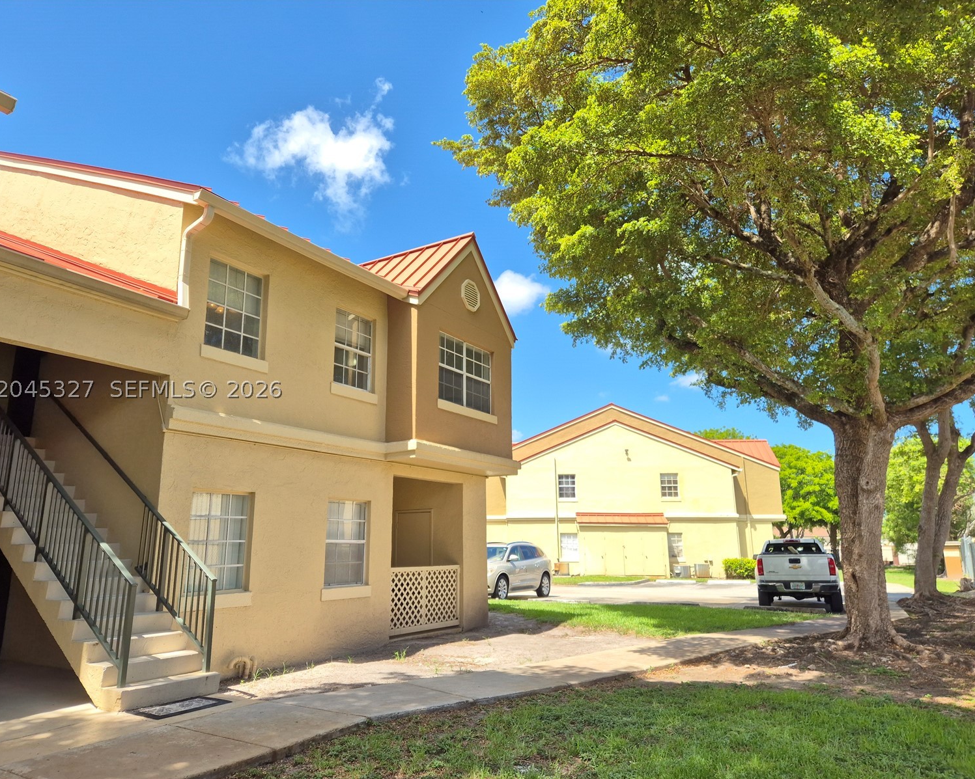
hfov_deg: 70.3
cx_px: 481
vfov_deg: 58.8
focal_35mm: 24
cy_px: 389
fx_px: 692
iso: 25
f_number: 1.8
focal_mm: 5.4
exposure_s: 1/654
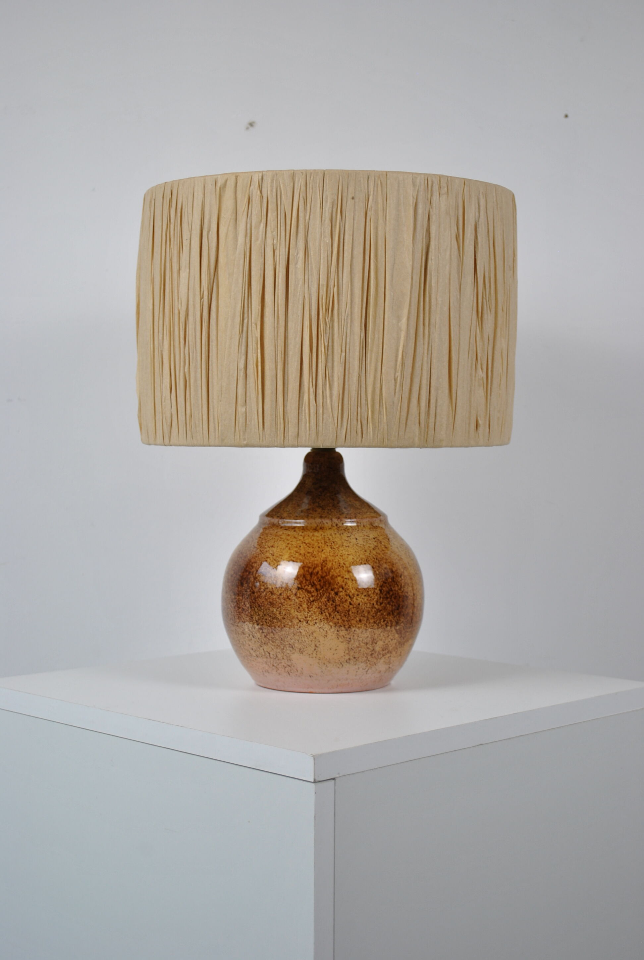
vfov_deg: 35.0
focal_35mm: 57
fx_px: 1522
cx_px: 322
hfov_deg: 23.9
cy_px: 480
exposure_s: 1/25
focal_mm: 38
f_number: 5
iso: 200
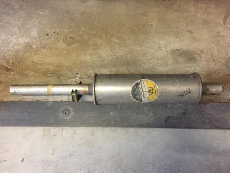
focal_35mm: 29
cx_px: 115
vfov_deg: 48.2
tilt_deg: -73.7
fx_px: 193
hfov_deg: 61.7
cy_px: 86
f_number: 2.2
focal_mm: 4.15
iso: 250
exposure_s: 1/17
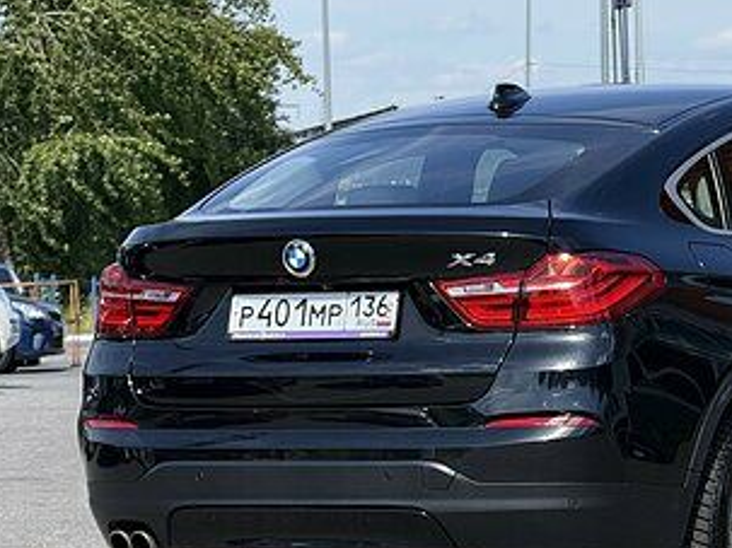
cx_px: 645
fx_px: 4587
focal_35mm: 217
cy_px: 396
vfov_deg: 6.8
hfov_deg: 9.1
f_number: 2.8
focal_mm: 15.66
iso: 64
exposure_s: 1/1033
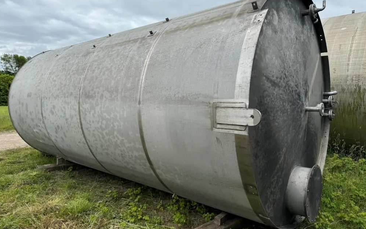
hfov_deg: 70.4
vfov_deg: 47.6
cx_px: 182
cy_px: 107
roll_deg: -0.6
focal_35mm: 26
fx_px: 259
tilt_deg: -2.3
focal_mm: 6.76
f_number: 1.78
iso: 80
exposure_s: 1/2833
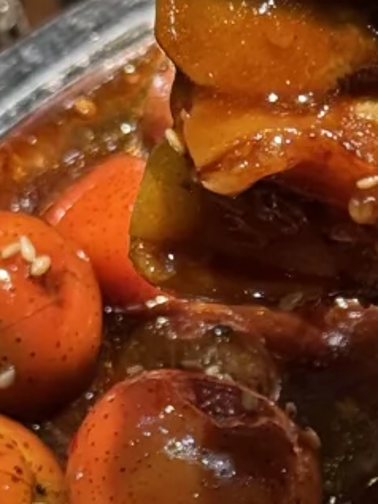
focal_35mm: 218
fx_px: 3172
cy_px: 566
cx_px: 672
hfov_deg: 6.7
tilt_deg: -52.1
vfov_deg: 9.0
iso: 125
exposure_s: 1/60
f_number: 1.78
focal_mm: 6.76
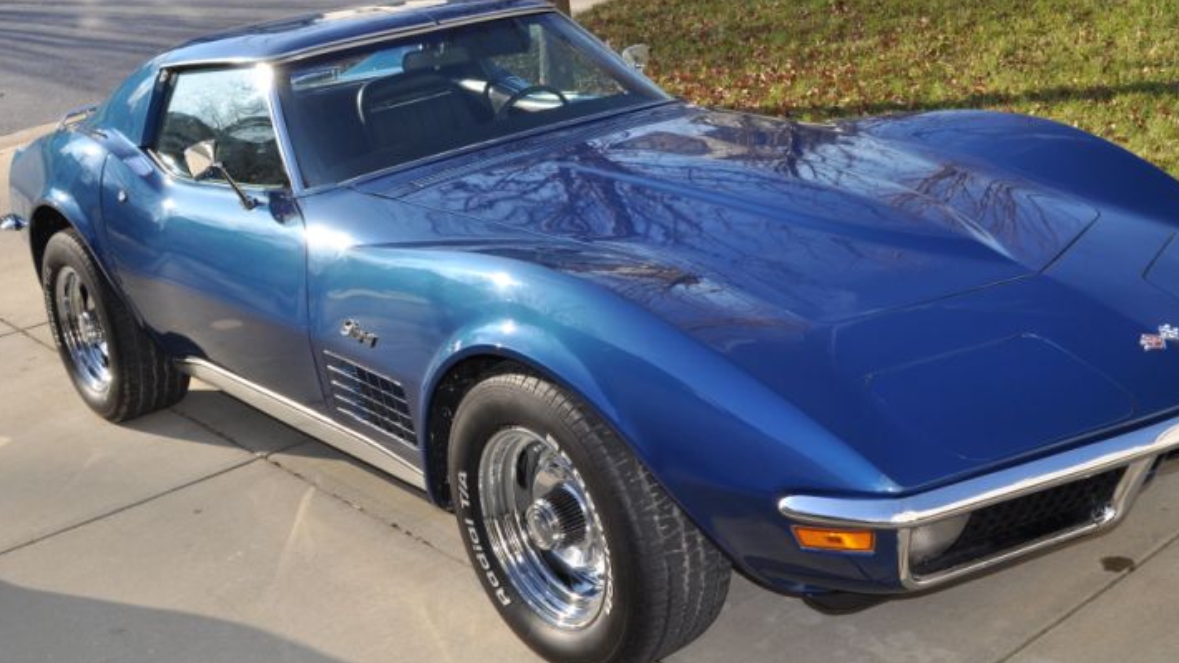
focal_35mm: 46
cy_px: 275
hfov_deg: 44.5
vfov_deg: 25.9
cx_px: 653
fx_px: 1438
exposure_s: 1/200
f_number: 10
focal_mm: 26
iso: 200
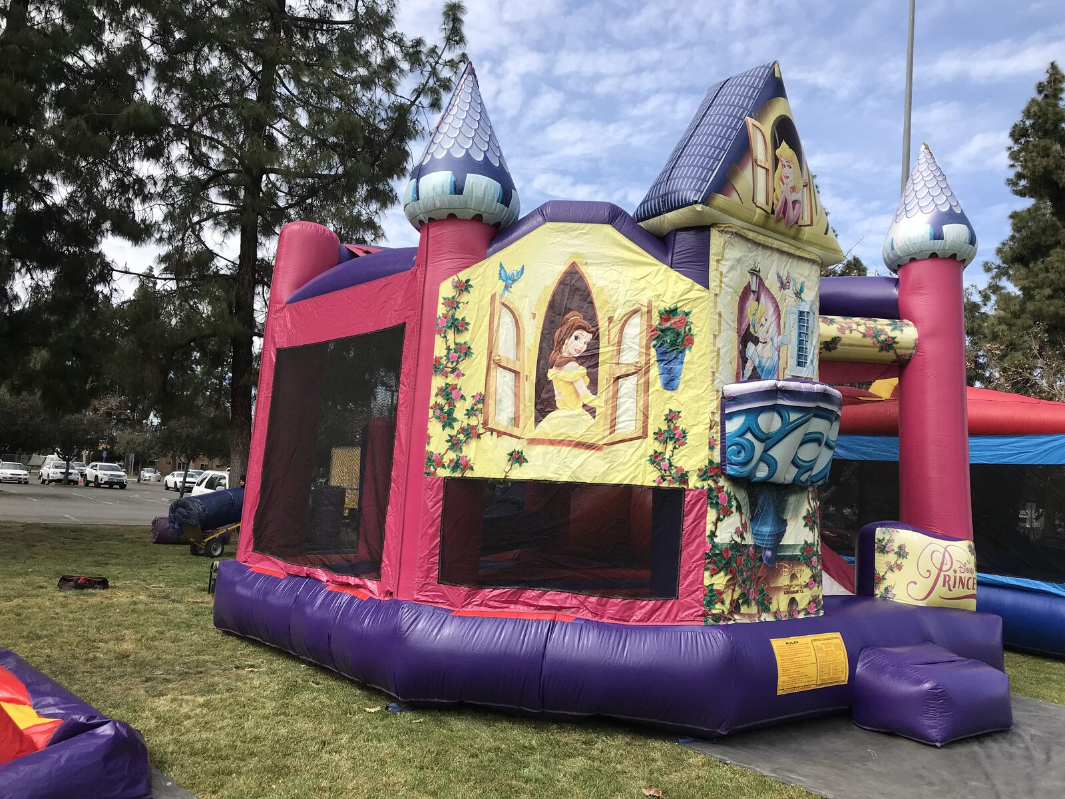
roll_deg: -3.3
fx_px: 861
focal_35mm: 28
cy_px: 400
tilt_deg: +6.7
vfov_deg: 49.7
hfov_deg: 63.4
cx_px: 532
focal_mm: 3.99
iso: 20
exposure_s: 1/1742
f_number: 1.8
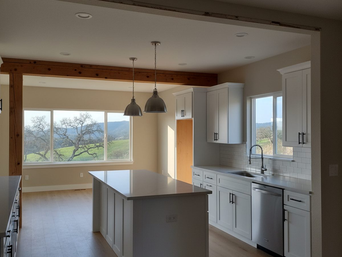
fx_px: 237
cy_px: 128
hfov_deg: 71.6
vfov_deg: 56.8
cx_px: 171
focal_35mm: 24
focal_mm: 6.8
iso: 124
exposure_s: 1/1910
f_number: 1.68
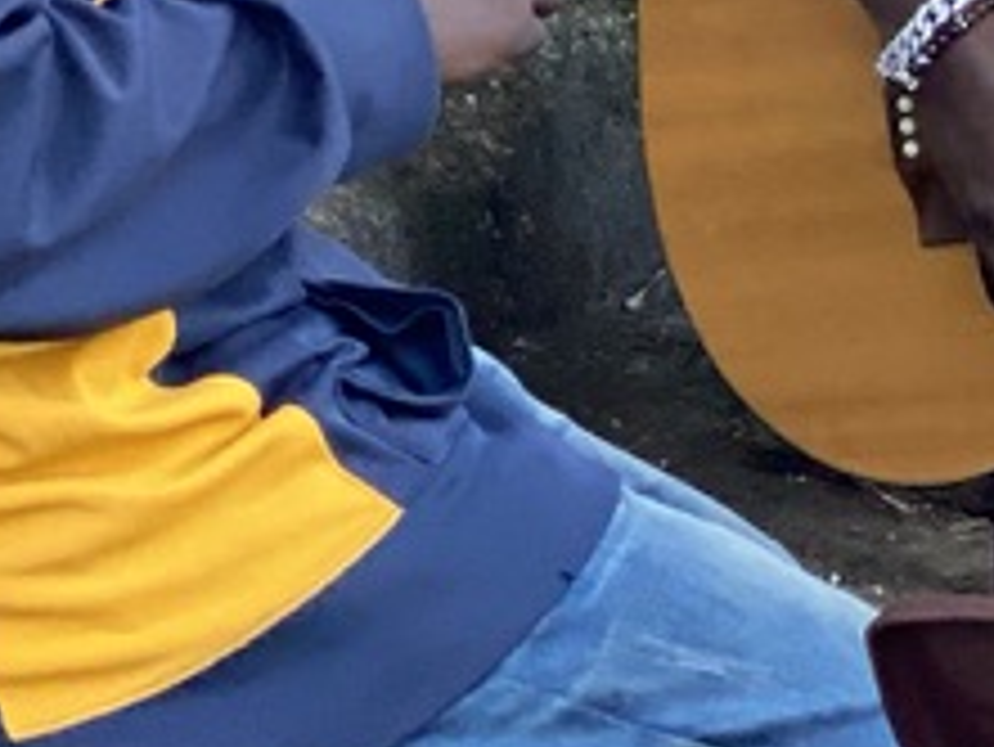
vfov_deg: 6.1
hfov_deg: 7.9
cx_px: 1822
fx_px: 6924
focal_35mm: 241
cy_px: -130
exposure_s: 1/122
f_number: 2
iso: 200
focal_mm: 6
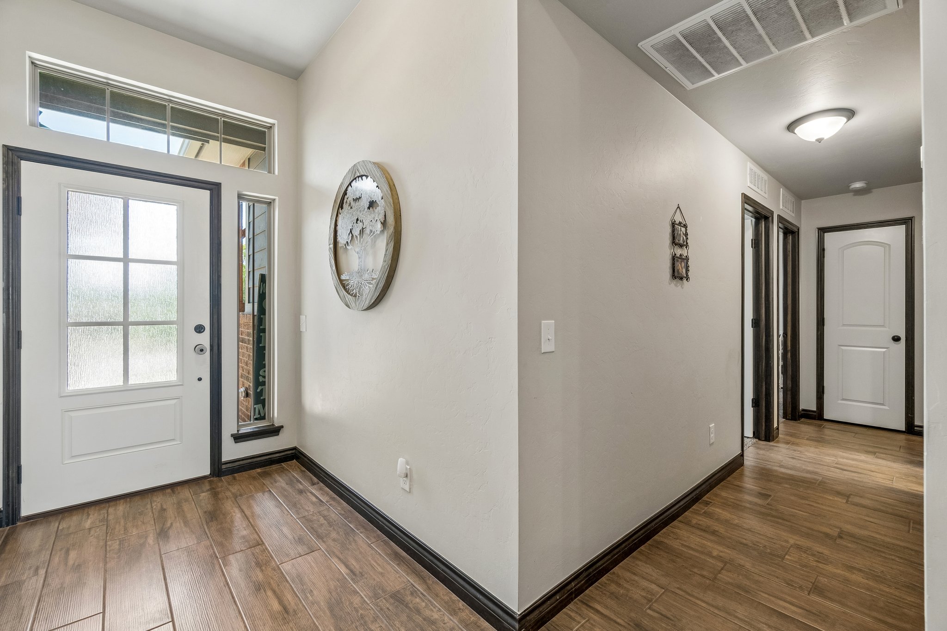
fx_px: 395
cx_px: 474
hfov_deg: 100.4
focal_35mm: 15
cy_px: 316
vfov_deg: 77.3
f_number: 6.3
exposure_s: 1/80
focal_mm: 10
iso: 200
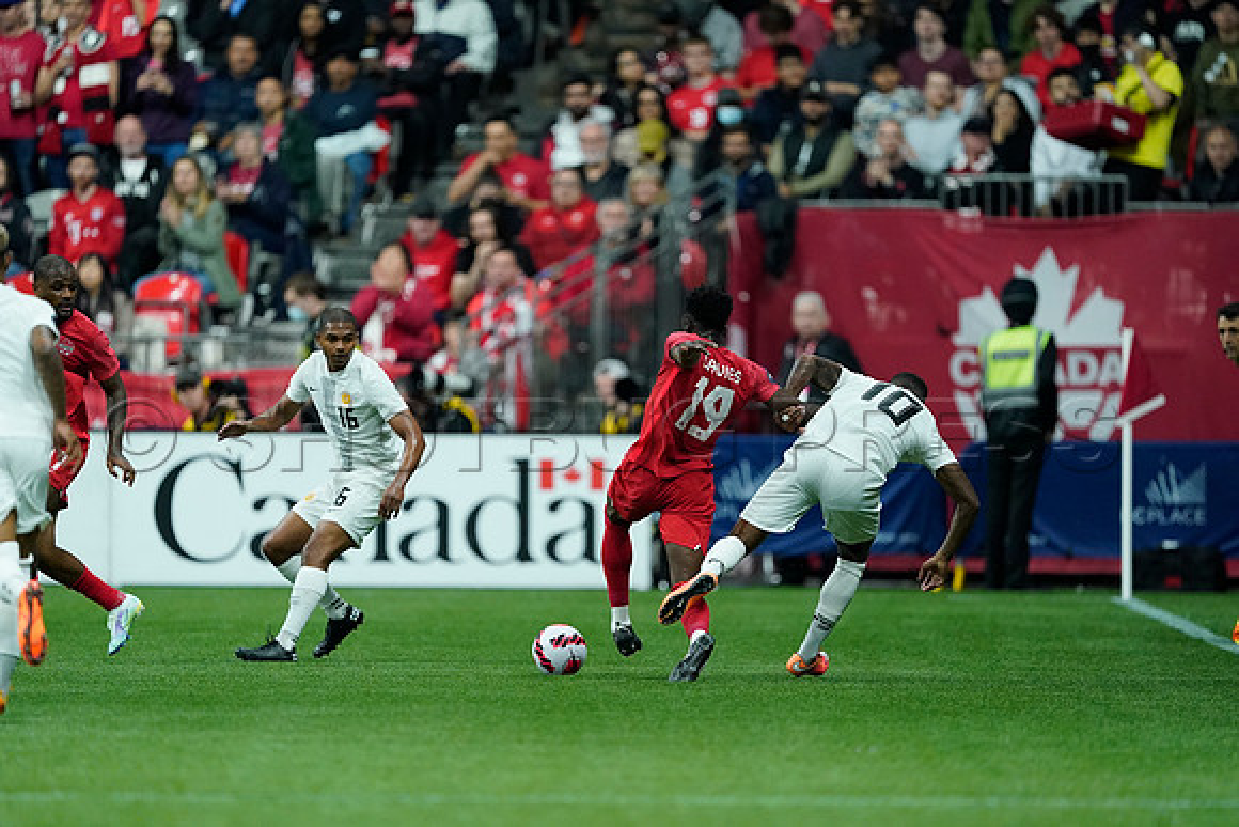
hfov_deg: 3.4
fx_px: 20654
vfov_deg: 2.3
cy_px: 414
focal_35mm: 600
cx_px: 620
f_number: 4
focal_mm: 600
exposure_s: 1/1600
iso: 5000
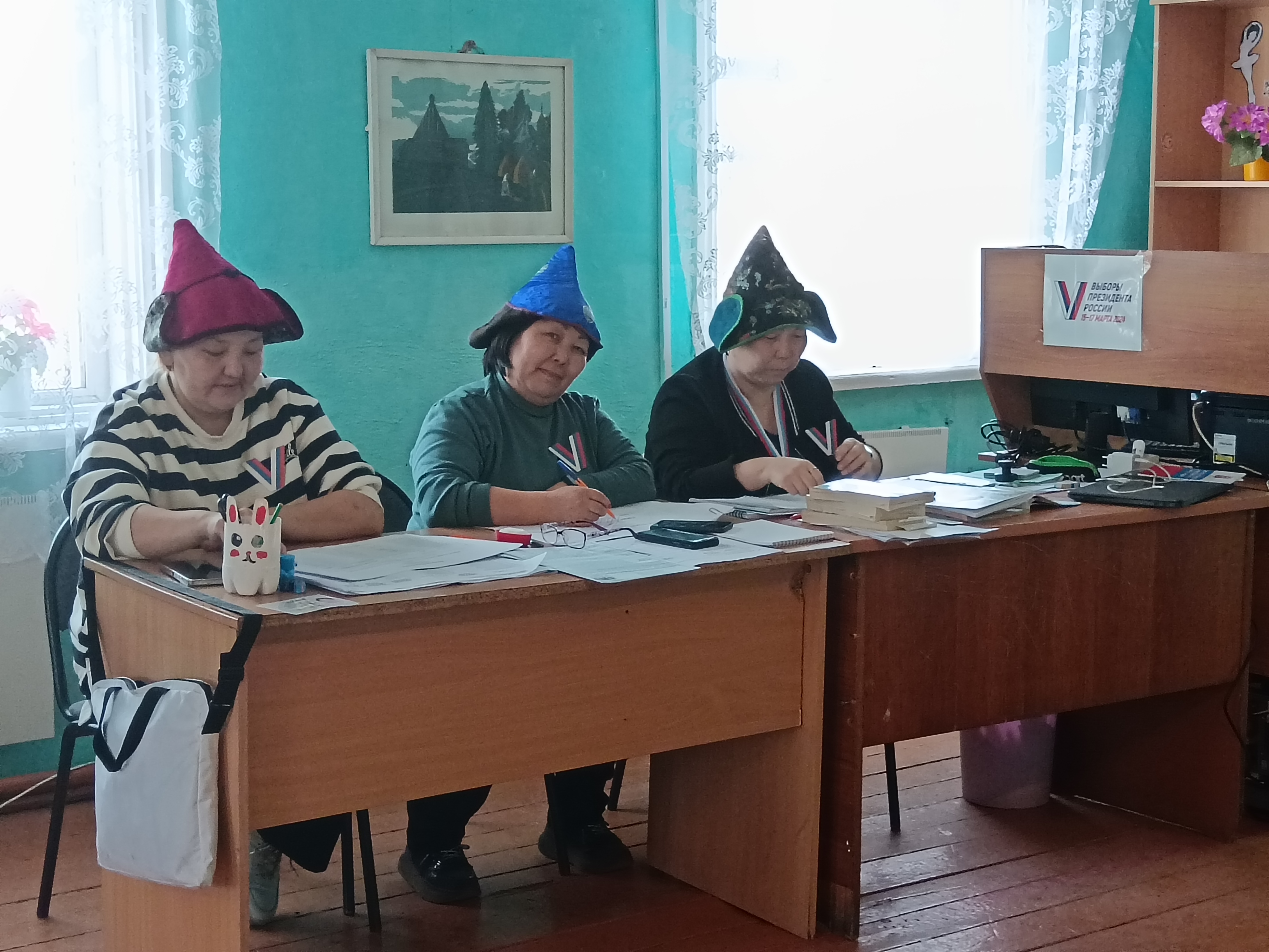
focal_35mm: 61
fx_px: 2236
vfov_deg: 24.0
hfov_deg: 31.7
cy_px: 476
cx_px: 634
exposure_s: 1/100
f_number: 1.9
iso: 491
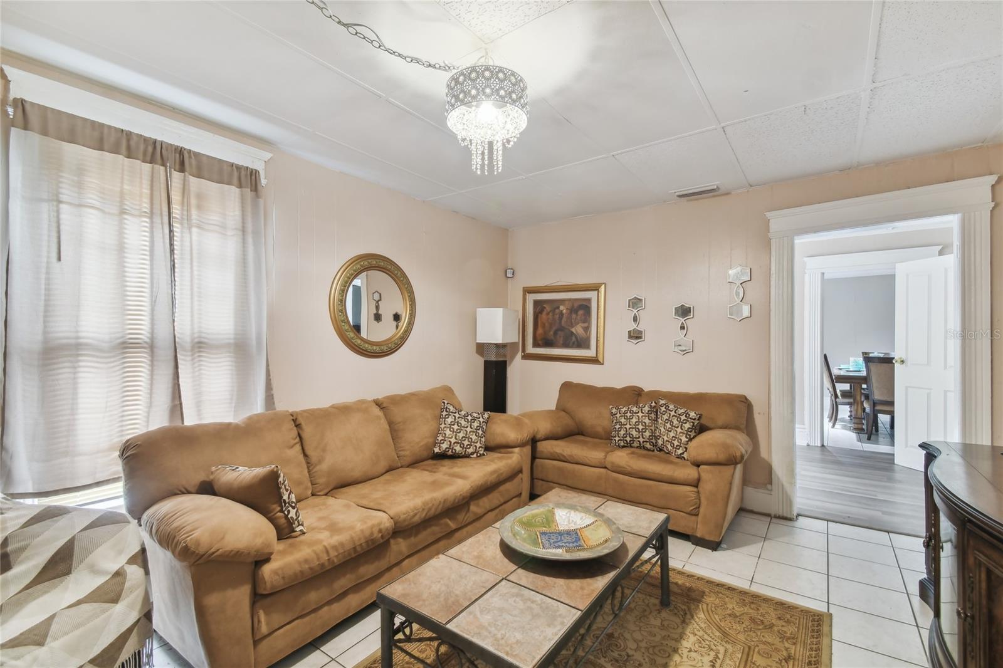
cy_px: 334
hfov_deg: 100.4
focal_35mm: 15
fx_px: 418
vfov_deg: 77.3
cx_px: 502
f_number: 7.1
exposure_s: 1/1.67
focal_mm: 10
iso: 100
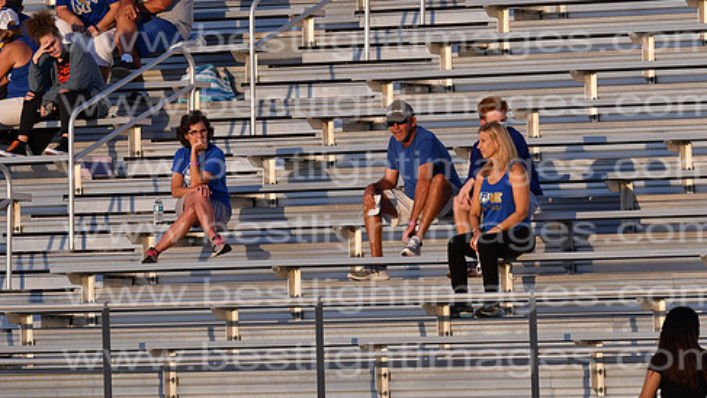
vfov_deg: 2.2
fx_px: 10536
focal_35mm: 562
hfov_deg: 3.8
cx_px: 392
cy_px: 137
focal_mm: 300
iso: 640
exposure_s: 1/2500
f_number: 5.6
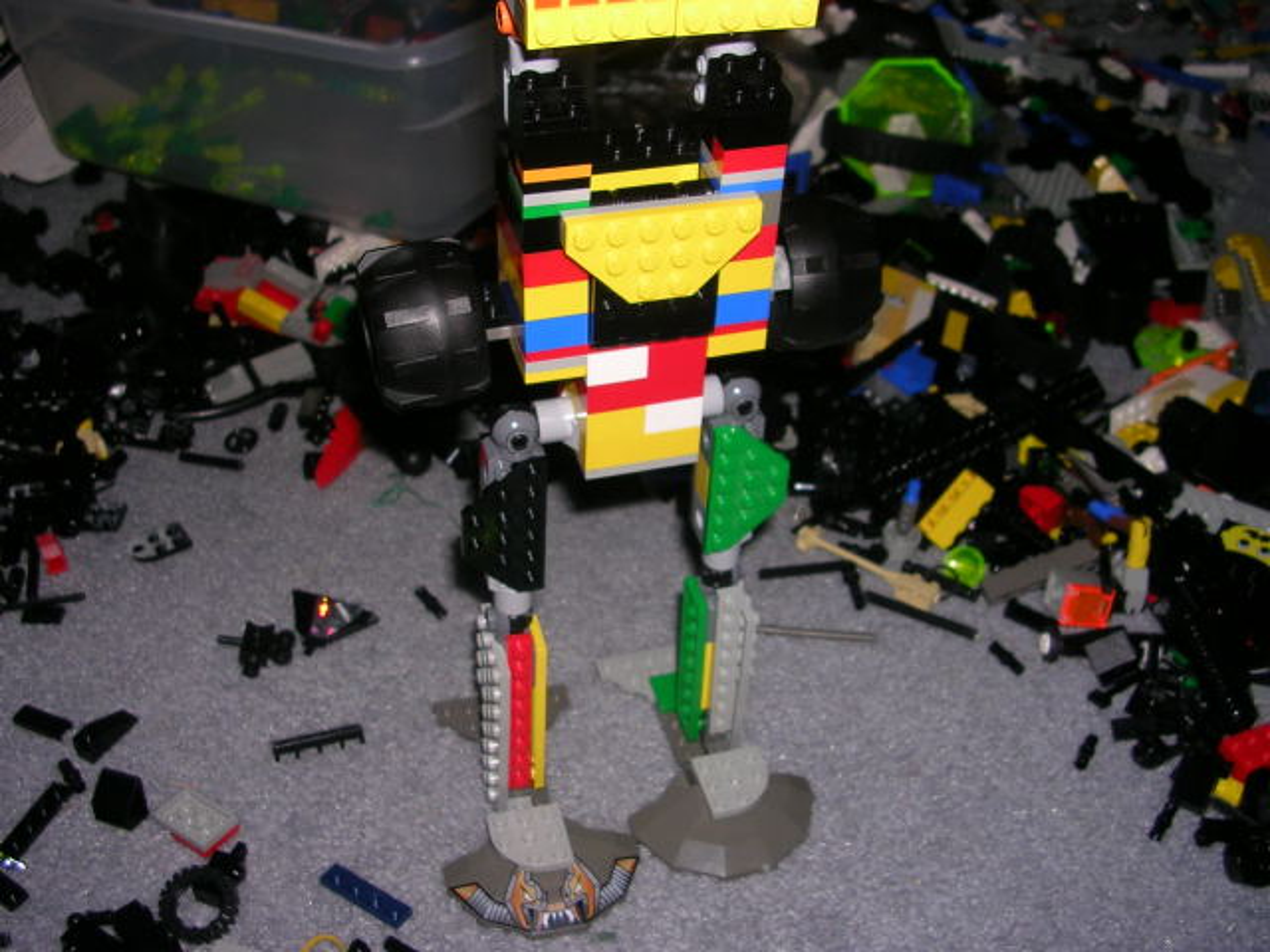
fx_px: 1394
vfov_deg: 37.7
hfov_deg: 49.0
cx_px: 635
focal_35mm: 38
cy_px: 476
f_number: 2.8
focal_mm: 5.8
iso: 50
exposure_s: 1/60.1
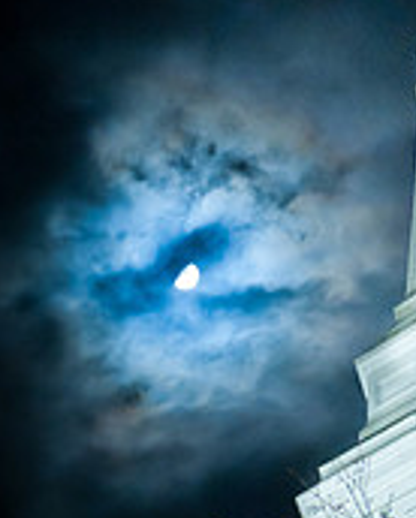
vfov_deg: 9.8
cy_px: 271
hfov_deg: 7.9
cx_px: 442
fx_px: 3011
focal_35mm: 196
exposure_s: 1/15
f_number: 2.8
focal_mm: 80
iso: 6400
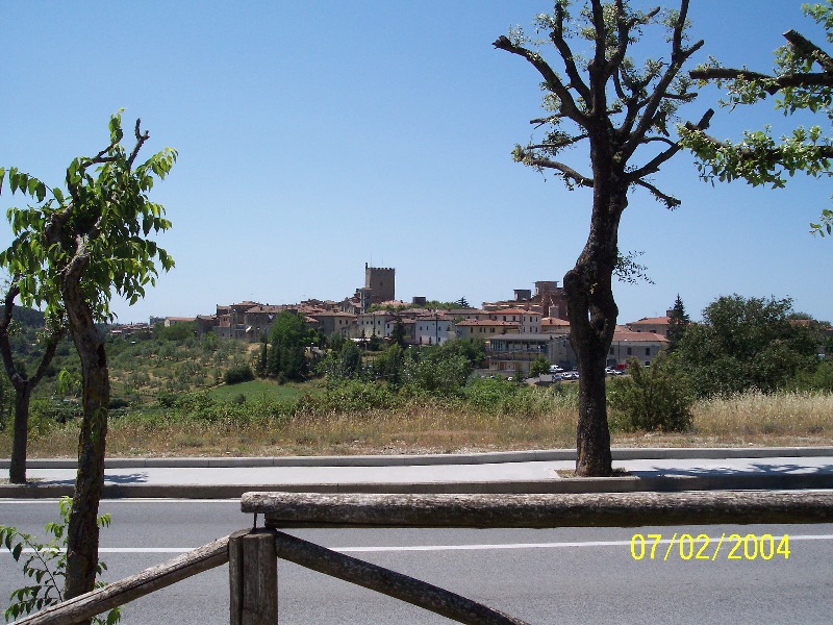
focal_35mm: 38
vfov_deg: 37.7
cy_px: 312
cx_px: 416
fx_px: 914
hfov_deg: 49.0
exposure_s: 1/1000
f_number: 4.8
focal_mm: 8
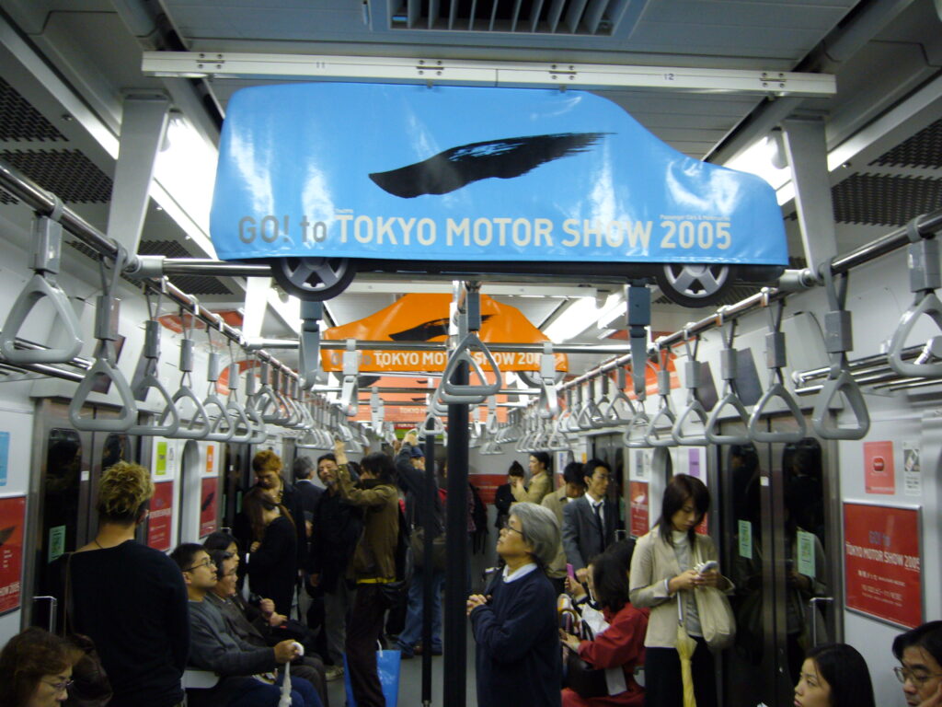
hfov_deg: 52.6
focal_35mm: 35
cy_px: 354
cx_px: 471
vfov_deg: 40.7
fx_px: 952
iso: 160
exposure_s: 1/15
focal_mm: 5.8
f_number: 2.8
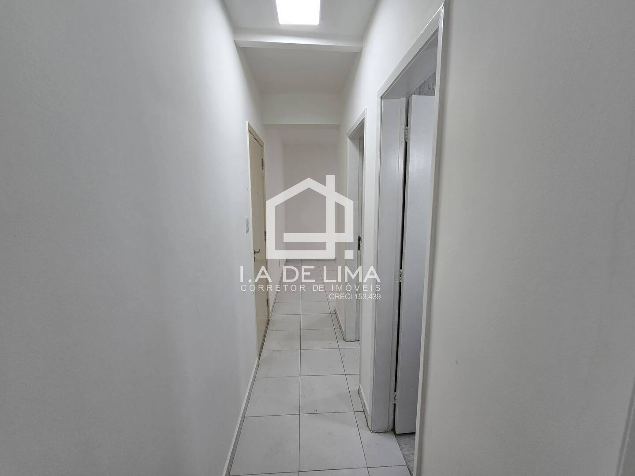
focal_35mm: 13
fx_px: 238
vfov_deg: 89.9
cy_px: 238
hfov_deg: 106.2
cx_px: 318
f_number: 2.2
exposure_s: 1/60
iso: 64
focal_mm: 2.2
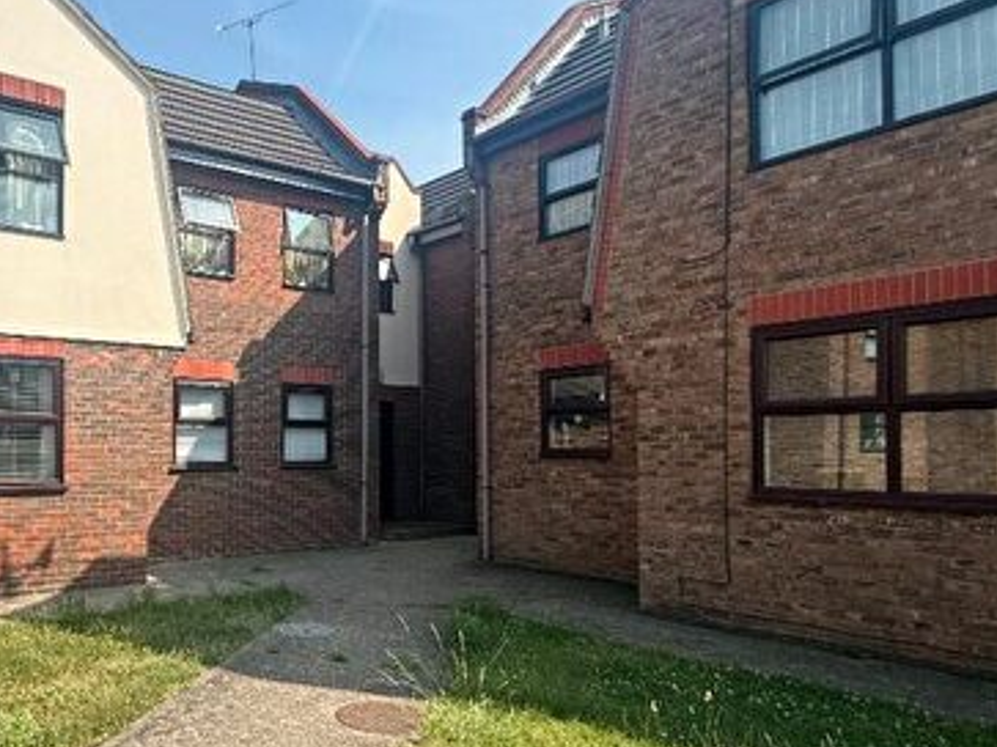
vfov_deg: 51.0
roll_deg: +0.1
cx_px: 272
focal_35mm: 27
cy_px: 444
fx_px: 777
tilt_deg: +1.6
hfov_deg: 62.3
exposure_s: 1/1189
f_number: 2.2
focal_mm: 2.22
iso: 50
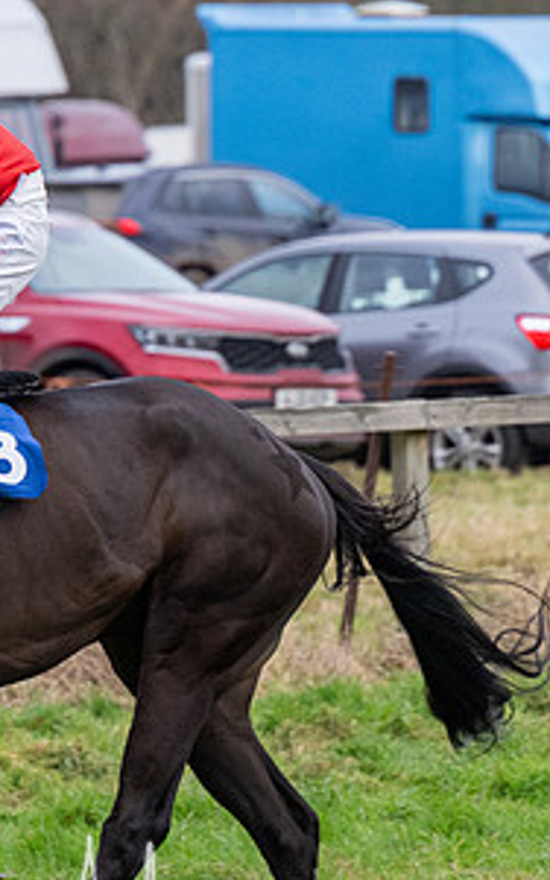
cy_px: 530
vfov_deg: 2.8
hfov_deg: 1.8
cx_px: -166
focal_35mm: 740
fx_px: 17756
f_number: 5
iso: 800
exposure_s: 1/640
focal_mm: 210
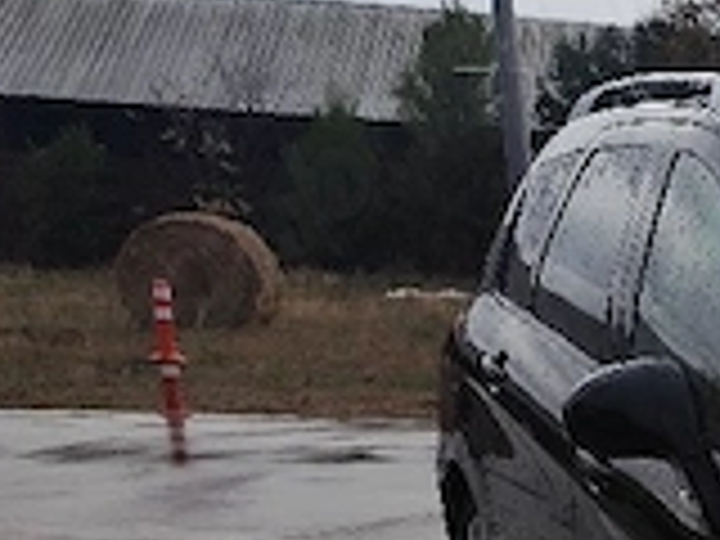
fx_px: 1789
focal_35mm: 86
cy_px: 837
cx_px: 1310
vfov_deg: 15.6
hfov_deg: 18.0
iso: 50
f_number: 1.65
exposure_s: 1/179
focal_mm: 6.14
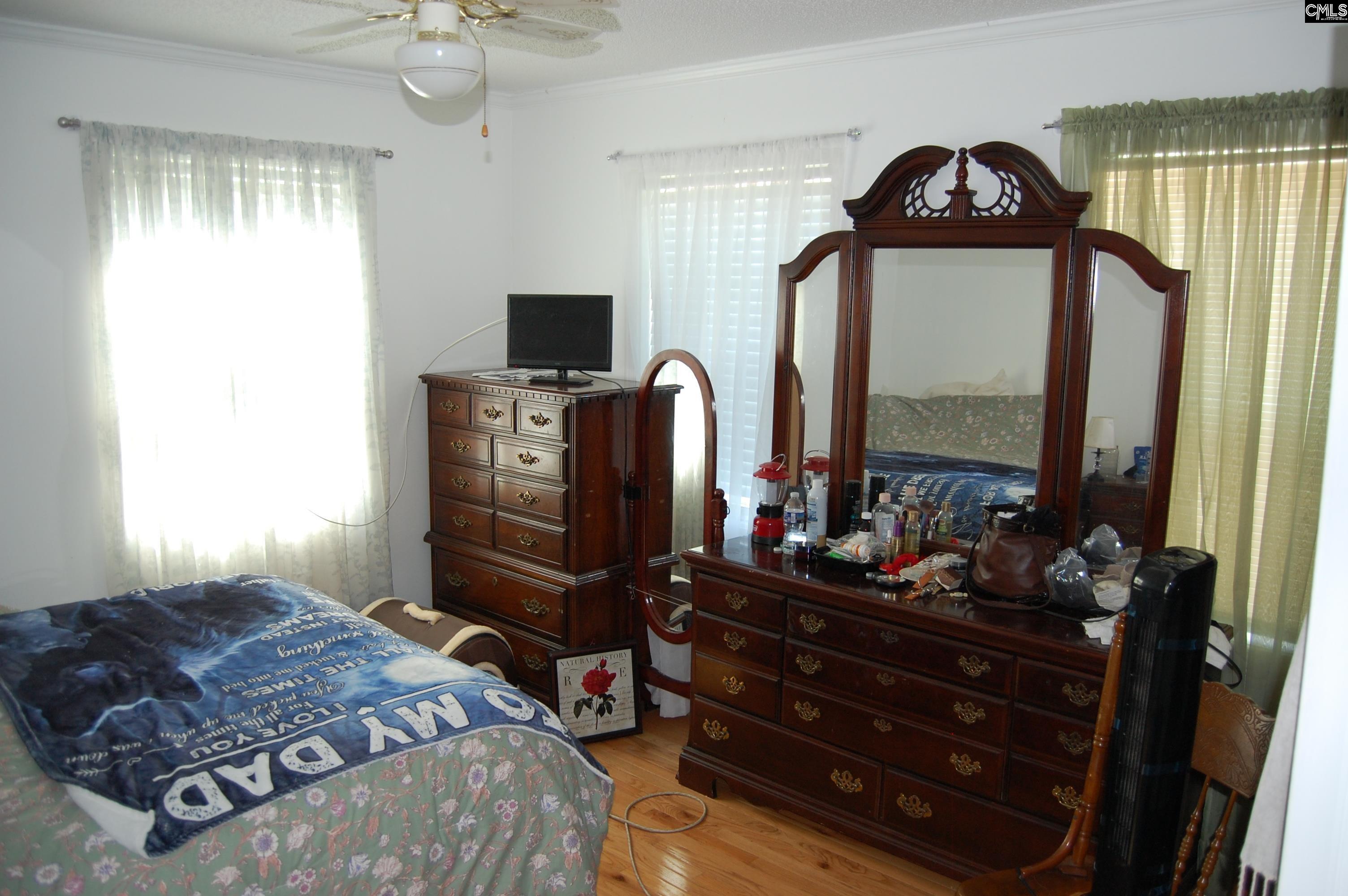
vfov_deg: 47.8
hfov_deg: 67.4
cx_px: 674
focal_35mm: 27
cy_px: 448
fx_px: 1010
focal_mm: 18
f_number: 3.5
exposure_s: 1/60
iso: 400
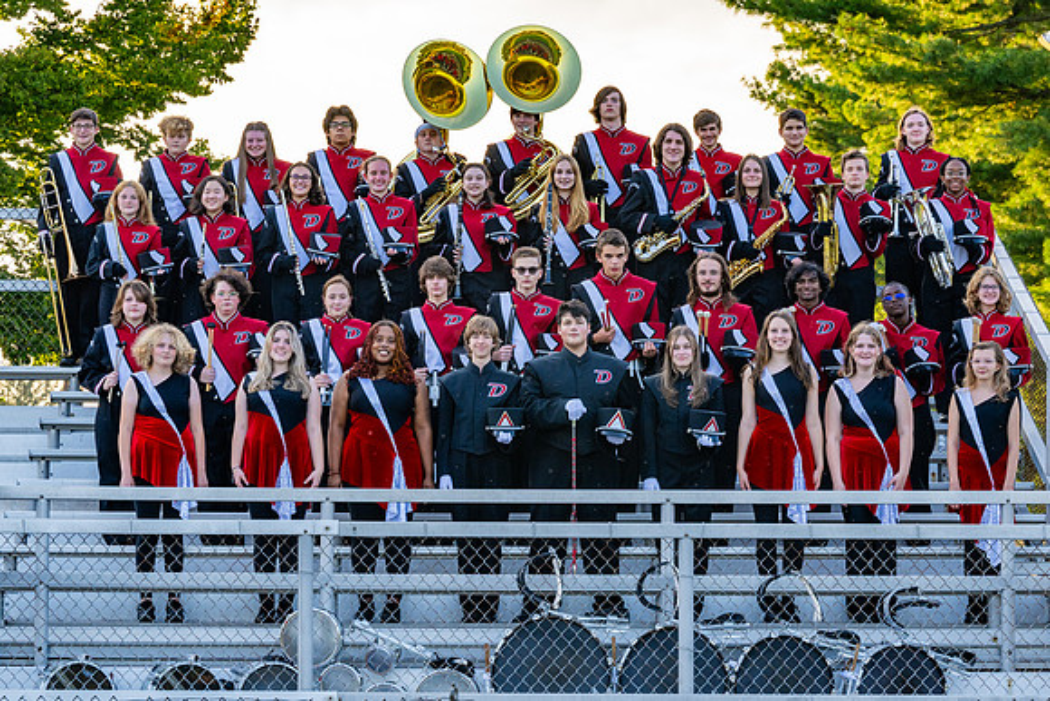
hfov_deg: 14.6
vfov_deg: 9.8
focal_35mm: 140
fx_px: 4091
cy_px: 291
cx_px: 561
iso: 250
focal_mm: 96
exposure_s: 1/200
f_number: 7.1
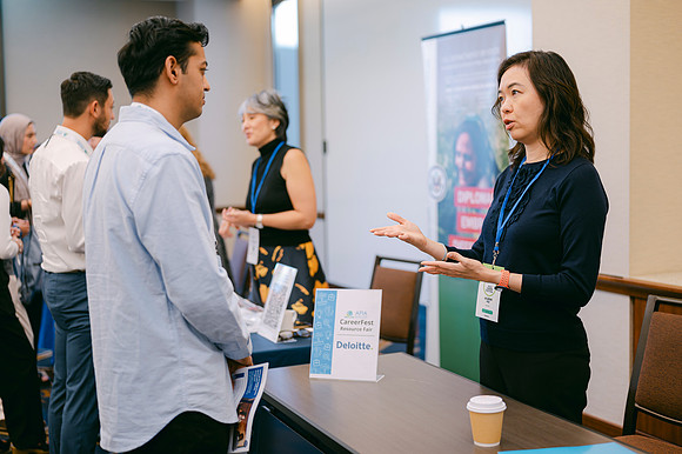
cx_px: 341
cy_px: 227
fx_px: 947
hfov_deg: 39.6
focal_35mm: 50
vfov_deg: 27.0
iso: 200
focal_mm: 50
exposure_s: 1/125
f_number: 2
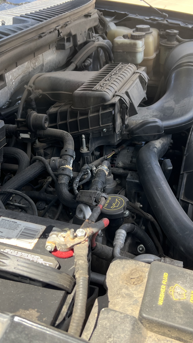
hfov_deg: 31.2
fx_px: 346
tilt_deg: -32.2
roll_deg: +1.0
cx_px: 94
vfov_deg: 52.8
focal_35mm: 38
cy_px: 172
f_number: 1.5
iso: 50
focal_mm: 5.7
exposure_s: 1/473
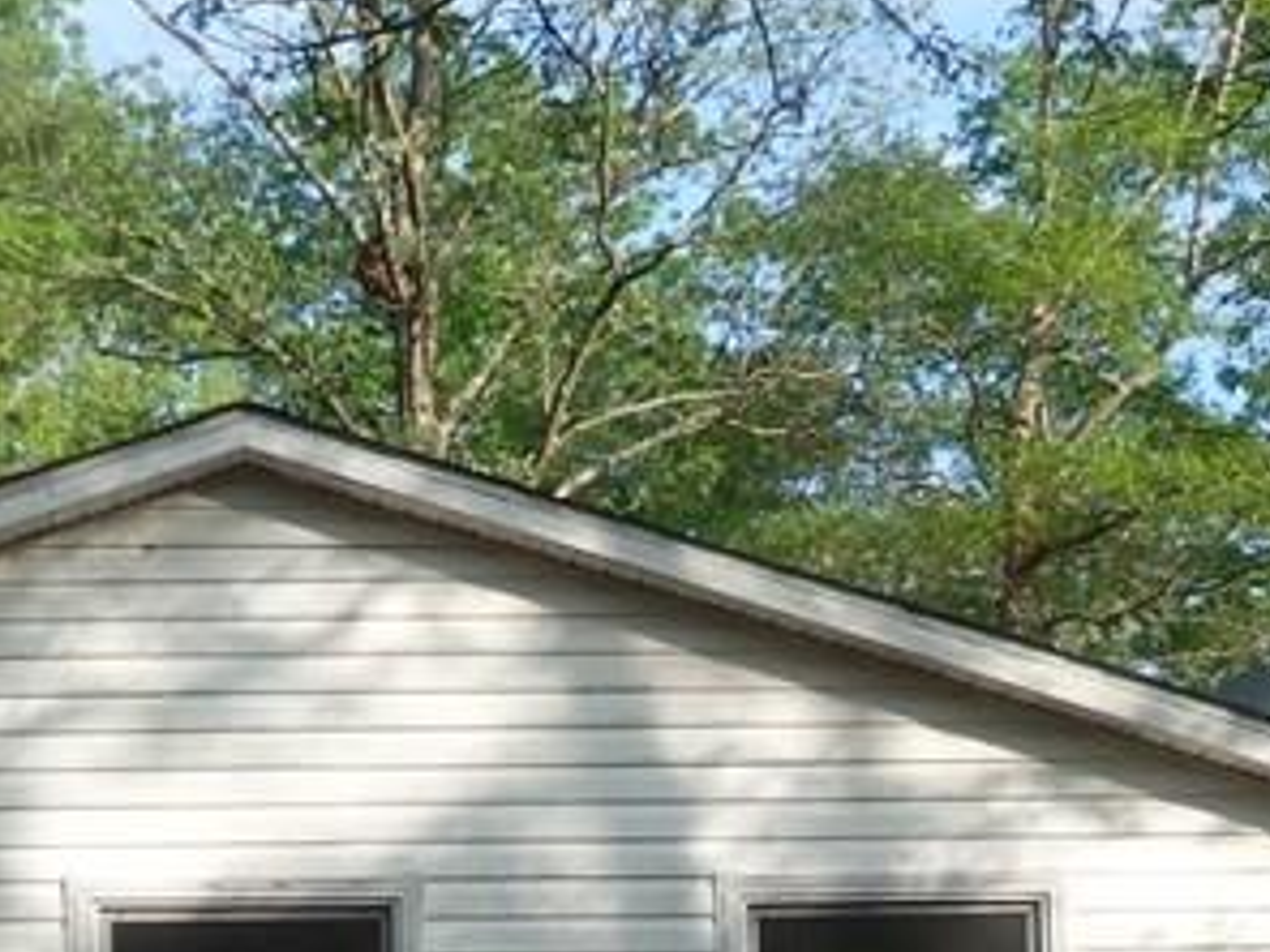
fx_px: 4696
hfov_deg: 15.3
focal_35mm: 128
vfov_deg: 11.3
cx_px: 335
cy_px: 1196
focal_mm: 6.6
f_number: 3.6
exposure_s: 1/320
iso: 100
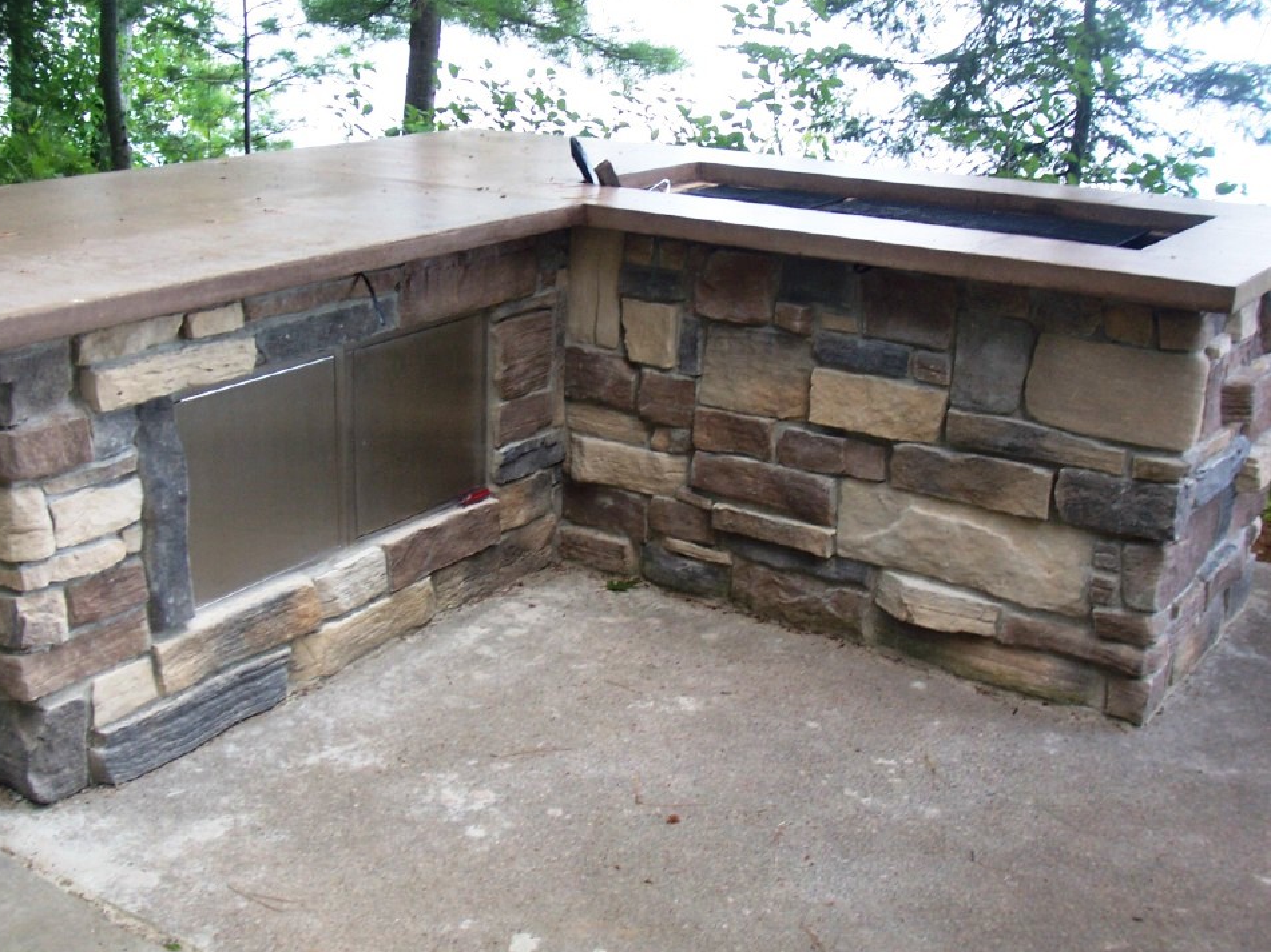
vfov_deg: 34.3
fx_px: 1542
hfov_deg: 44.8
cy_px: 483
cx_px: 608
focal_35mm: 42
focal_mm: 6.4
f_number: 3.9
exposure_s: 1/60
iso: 80
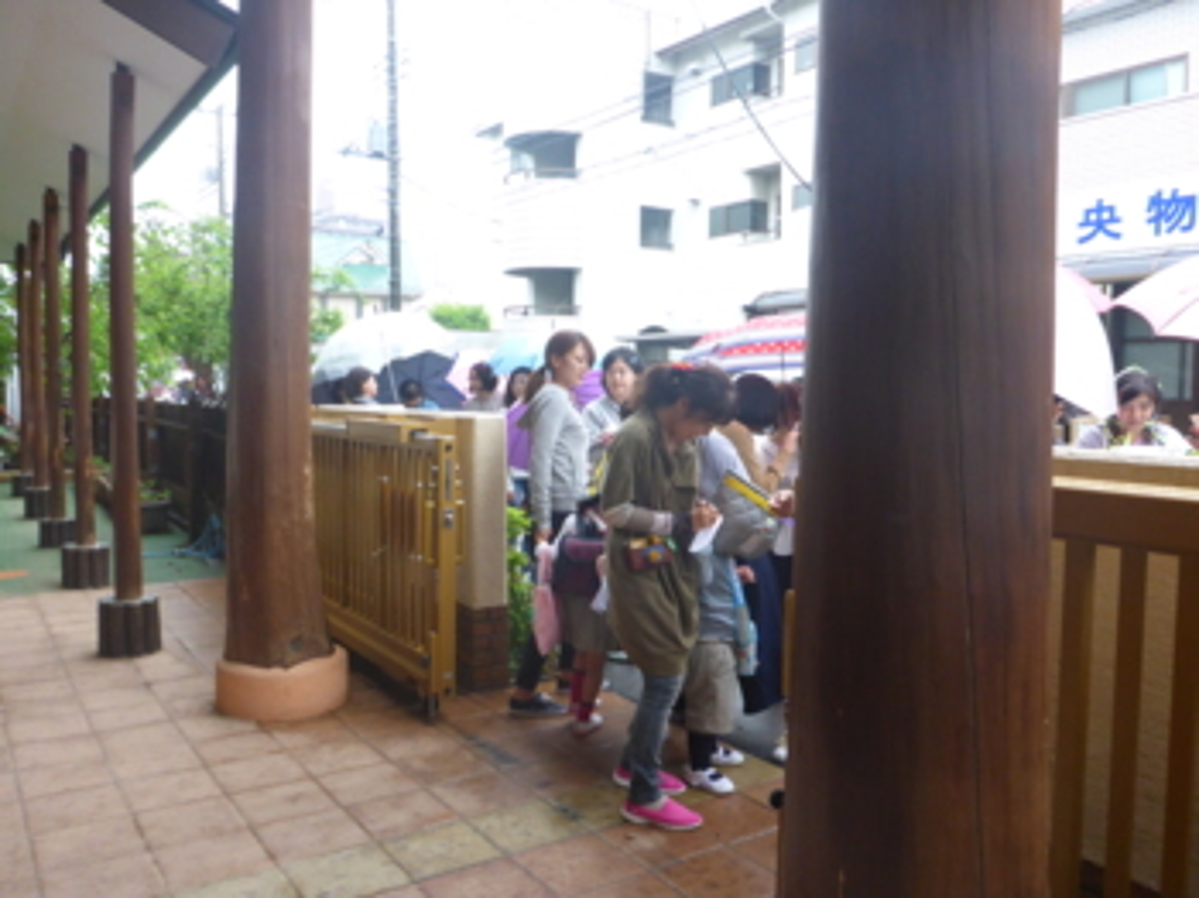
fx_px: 969
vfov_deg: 49.7
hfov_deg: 63.5
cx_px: 600
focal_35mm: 28
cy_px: 449
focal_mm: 4.9
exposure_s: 1/320
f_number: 3.3
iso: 400
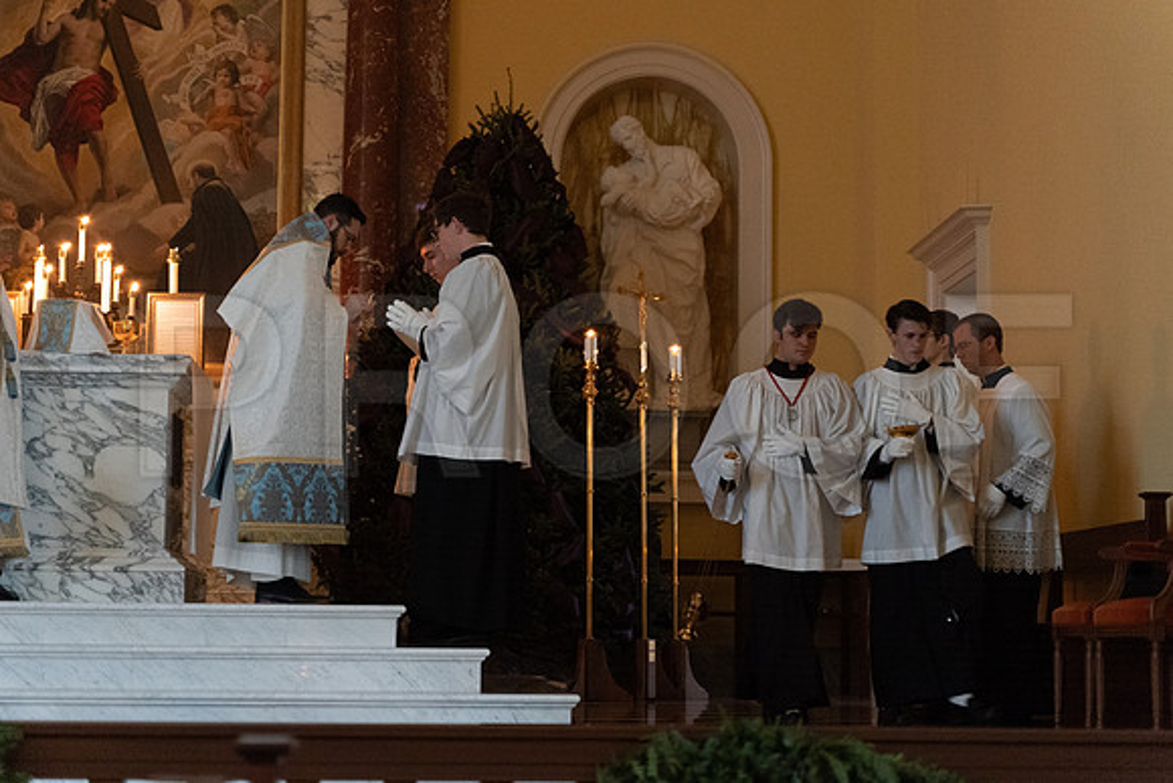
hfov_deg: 29.1
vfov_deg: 19.7
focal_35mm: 69
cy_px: 392
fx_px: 2259
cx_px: 586
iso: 10000
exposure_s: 1/80
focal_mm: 67
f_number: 2.8
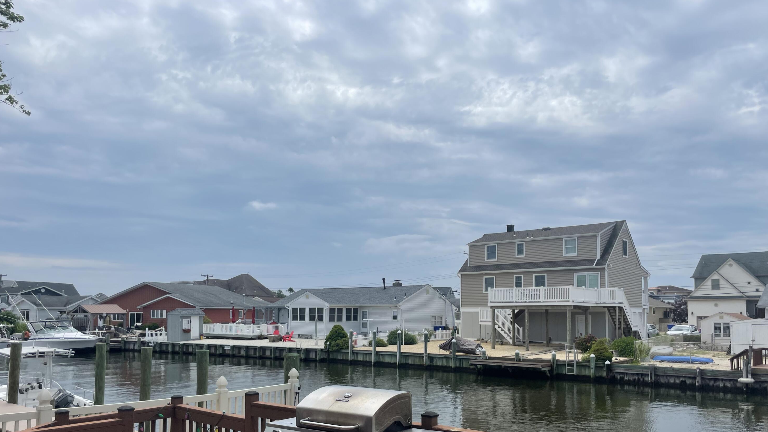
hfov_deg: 66.1
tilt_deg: +4.0
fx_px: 591
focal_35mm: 29
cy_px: 284
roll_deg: -0.1
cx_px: 387
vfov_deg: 39.8
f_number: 1.6
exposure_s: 1/7299
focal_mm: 4.2
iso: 32
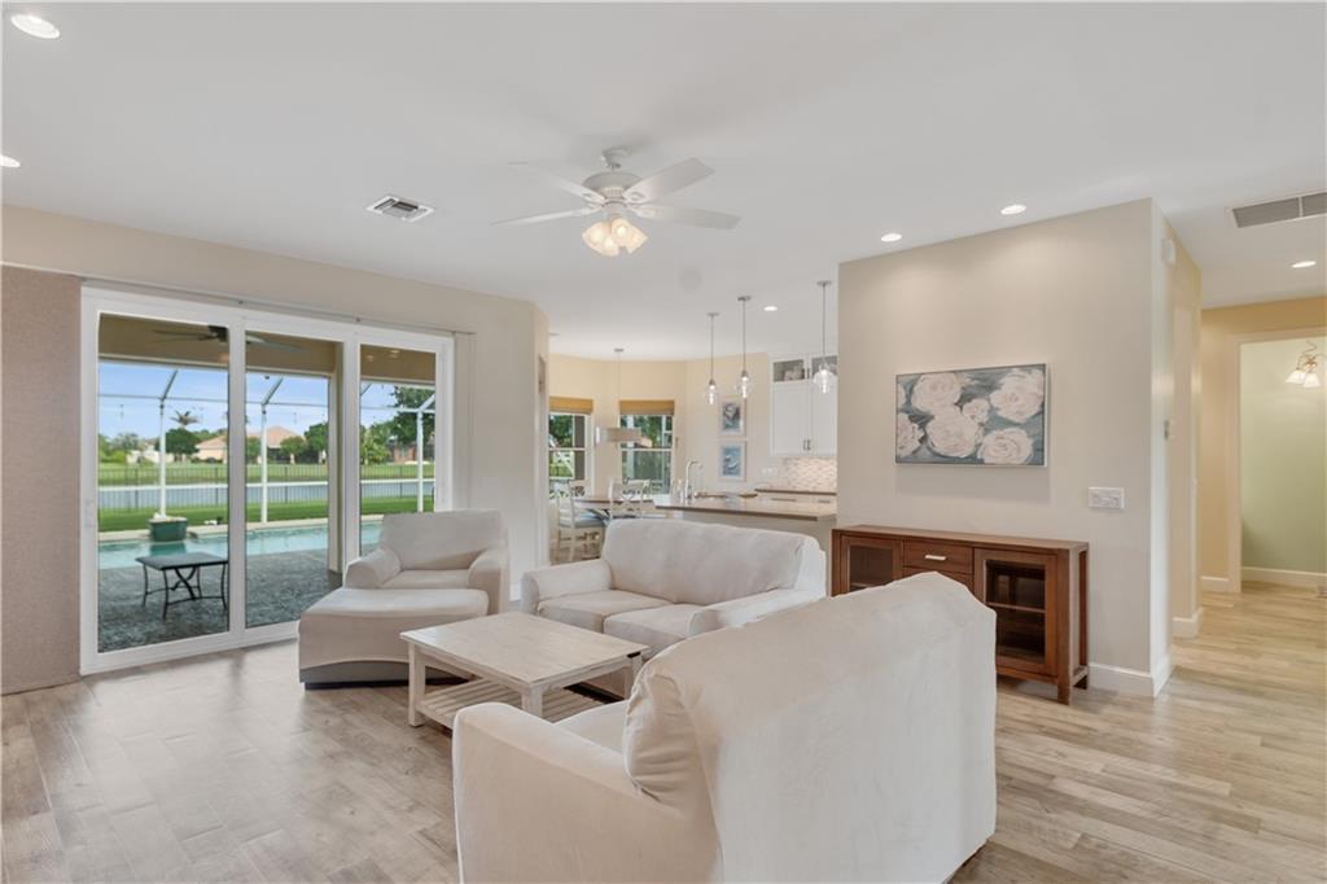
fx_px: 663
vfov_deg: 67.3
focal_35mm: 18
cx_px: 664
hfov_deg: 90.0
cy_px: 442
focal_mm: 12
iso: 320
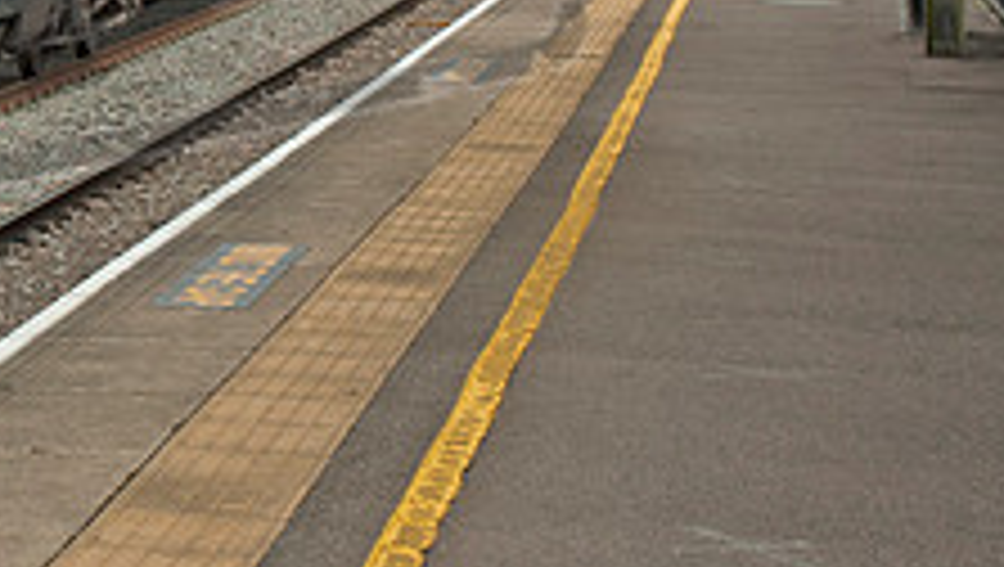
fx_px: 3794
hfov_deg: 14.8
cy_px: -227
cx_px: -63
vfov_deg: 8.4
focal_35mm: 142
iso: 200
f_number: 7.1
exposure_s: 1/200
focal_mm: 35
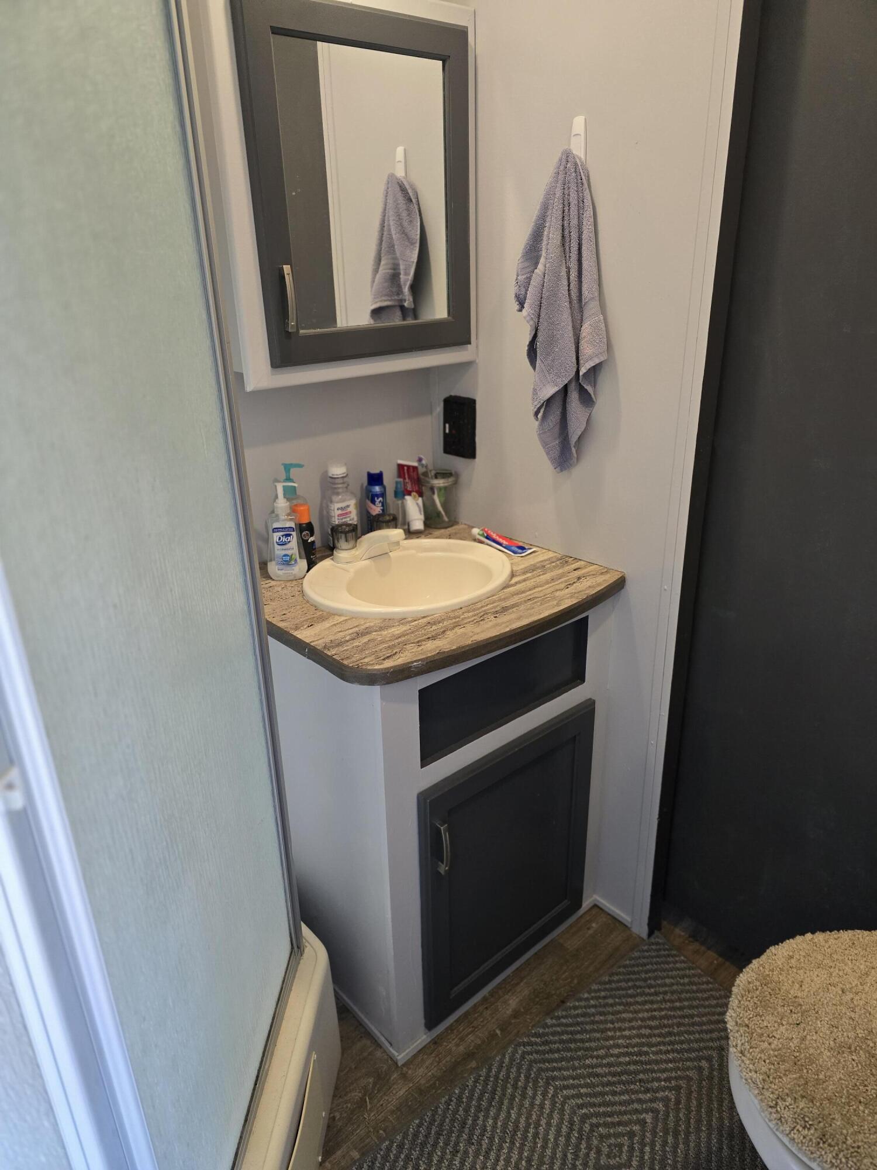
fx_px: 777
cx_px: 438
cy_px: 585
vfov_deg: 73.9
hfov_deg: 58.9
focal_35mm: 23
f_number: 1.7
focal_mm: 6.3
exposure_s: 1/120
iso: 500
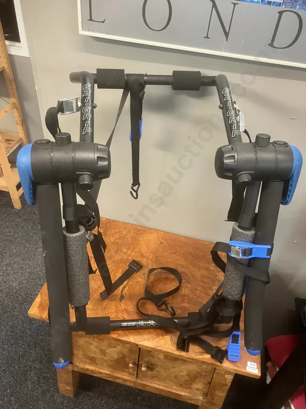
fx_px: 330
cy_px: 204
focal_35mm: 28
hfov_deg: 49.7
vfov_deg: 63.4
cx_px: 153
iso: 250
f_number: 1.8
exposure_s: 1/33
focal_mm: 3.99
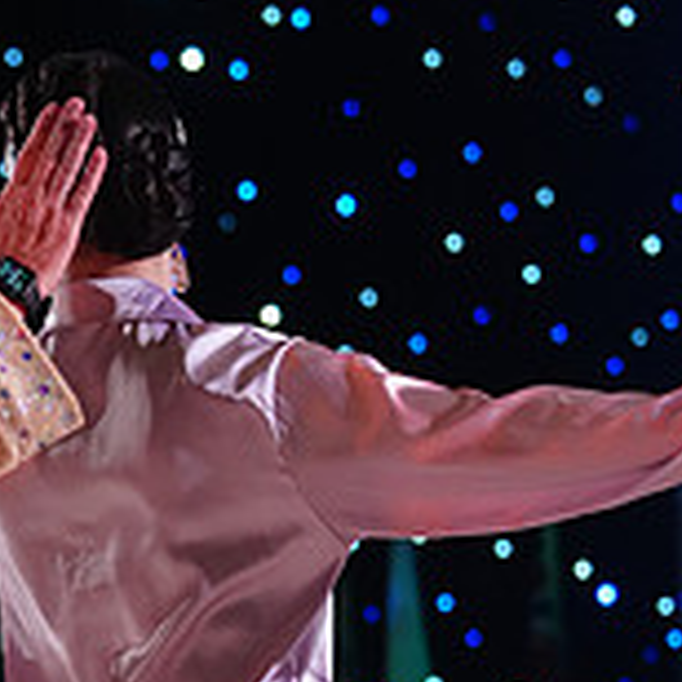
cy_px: 855
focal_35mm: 364
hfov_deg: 4.8
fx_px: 8114
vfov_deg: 4.8
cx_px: -38
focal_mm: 114
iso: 3200
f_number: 4
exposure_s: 1/400
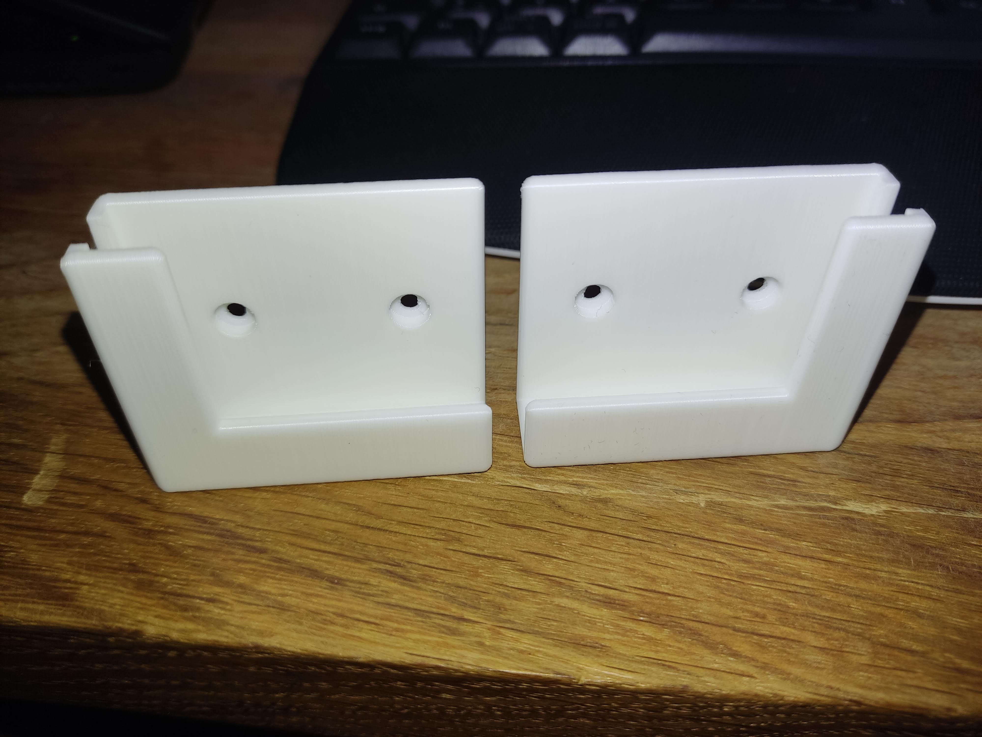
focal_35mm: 25
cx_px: 491
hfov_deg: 69.4
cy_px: 368
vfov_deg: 54.9
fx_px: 709
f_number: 1.79
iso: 77
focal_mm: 4.71
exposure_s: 1/100
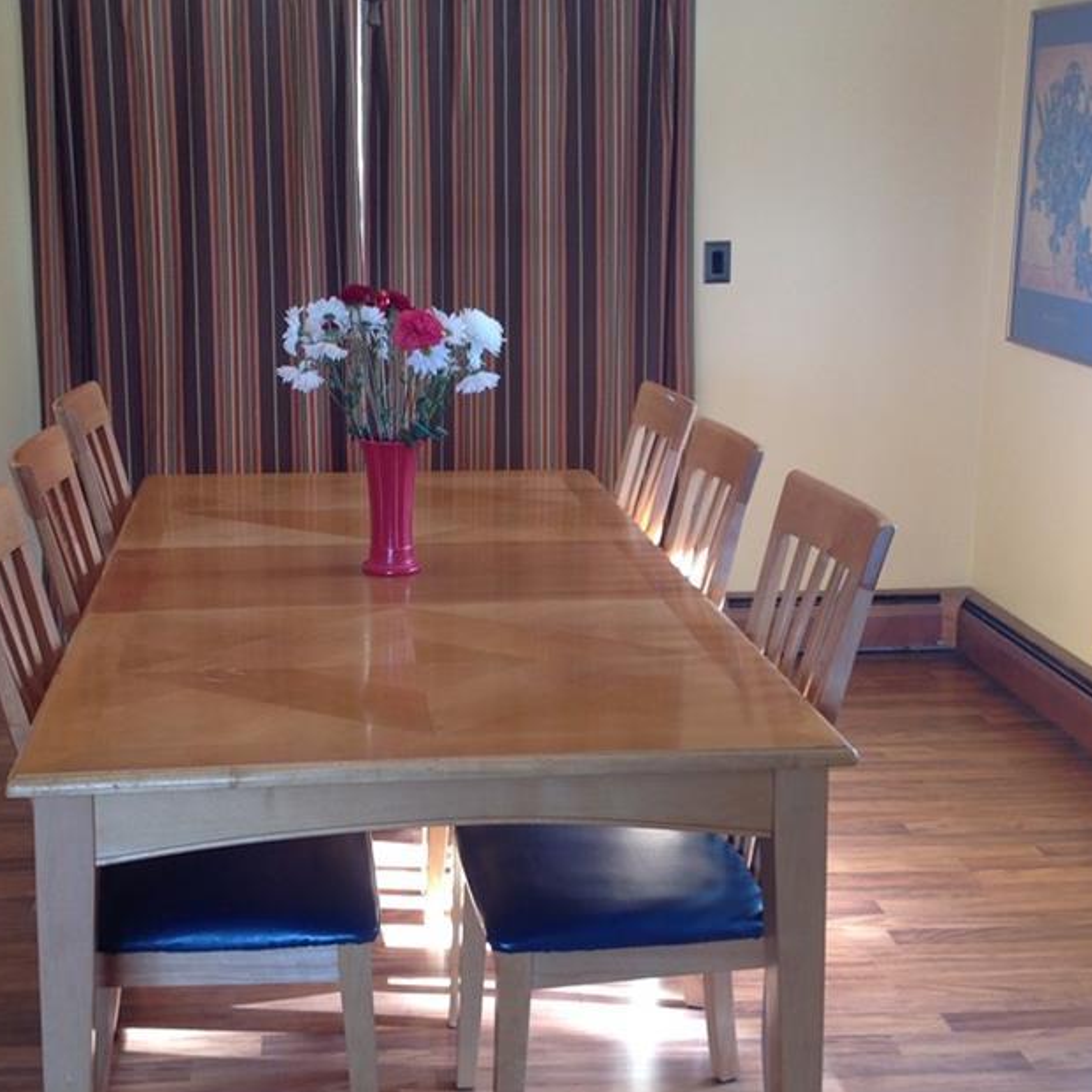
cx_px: 458
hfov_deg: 33.3
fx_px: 1820
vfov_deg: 33.4
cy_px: 502
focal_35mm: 51
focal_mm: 4.28
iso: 50
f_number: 2.4
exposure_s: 1/24
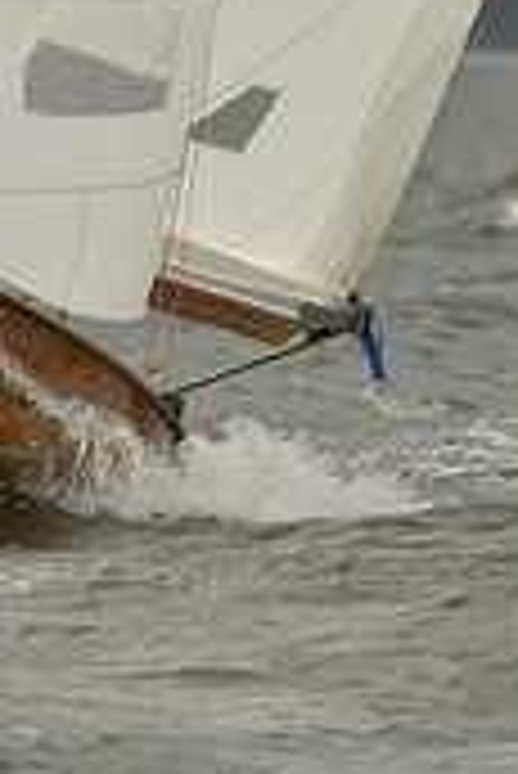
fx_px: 29055
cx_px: 225
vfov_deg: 1.5
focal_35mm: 1349
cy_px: -56
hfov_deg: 1.0
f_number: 8
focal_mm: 400
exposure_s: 1/800
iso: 320
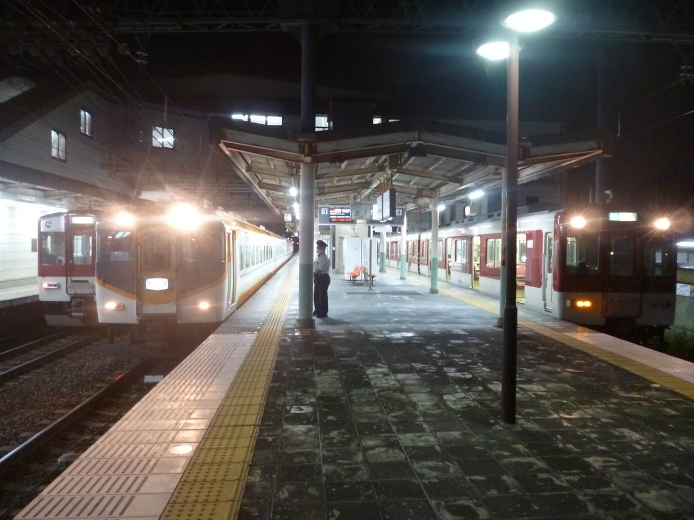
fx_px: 561
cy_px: 260
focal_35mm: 28
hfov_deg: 63.4
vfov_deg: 49.7
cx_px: 347
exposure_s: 1/8
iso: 400
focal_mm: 5
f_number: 3.1
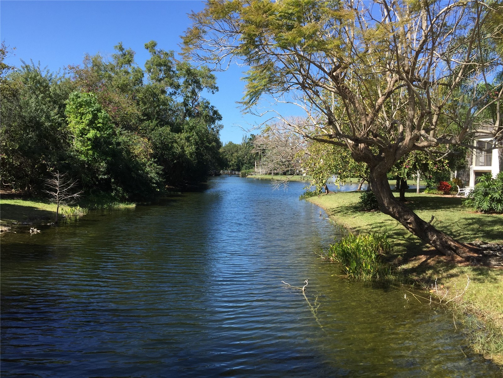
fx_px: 421
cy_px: 189
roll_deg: -2.8
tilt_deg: -0.7
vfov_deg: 48.2
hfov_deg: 61.7
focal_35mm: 29
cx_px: 252
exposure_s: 1/1099
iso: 32
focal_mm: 4.15
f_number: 2.2
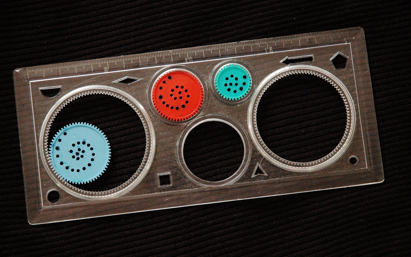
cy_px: 129
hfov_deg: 18.4
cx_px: 200
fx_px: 1266
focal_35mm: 113
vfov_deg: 11.6
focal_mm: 70
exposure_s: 1/60
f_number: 4.5
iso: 800
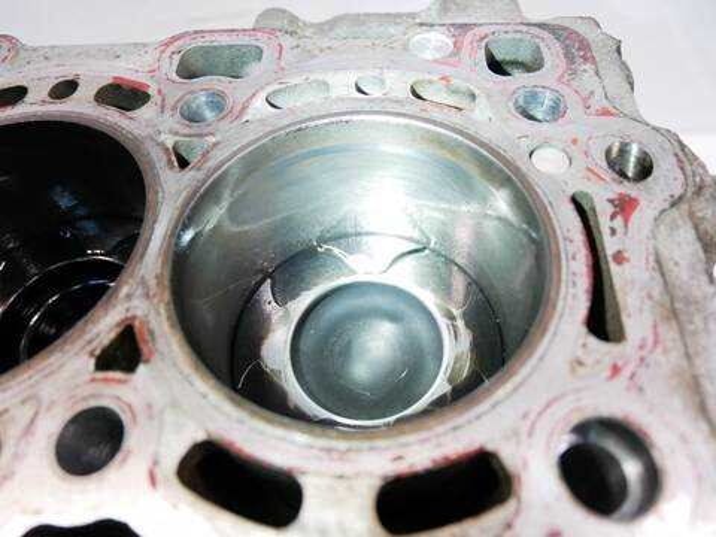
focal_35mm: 24
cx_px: 358
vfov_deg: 56.8
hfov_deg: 71.6
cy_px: 268
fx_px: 496
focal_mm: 12
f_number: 3.5
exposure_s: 1/60
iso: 800
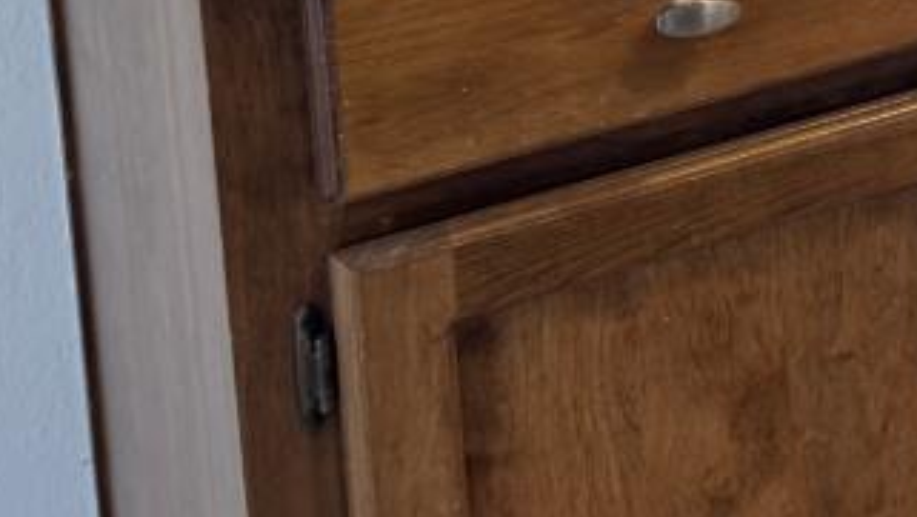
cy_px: -841
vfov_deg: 8.8
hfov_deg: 14.3
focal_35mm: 122
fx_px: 2968
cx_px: 1897
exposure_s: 1/169
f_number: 1.78
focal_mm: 6.76
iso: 100
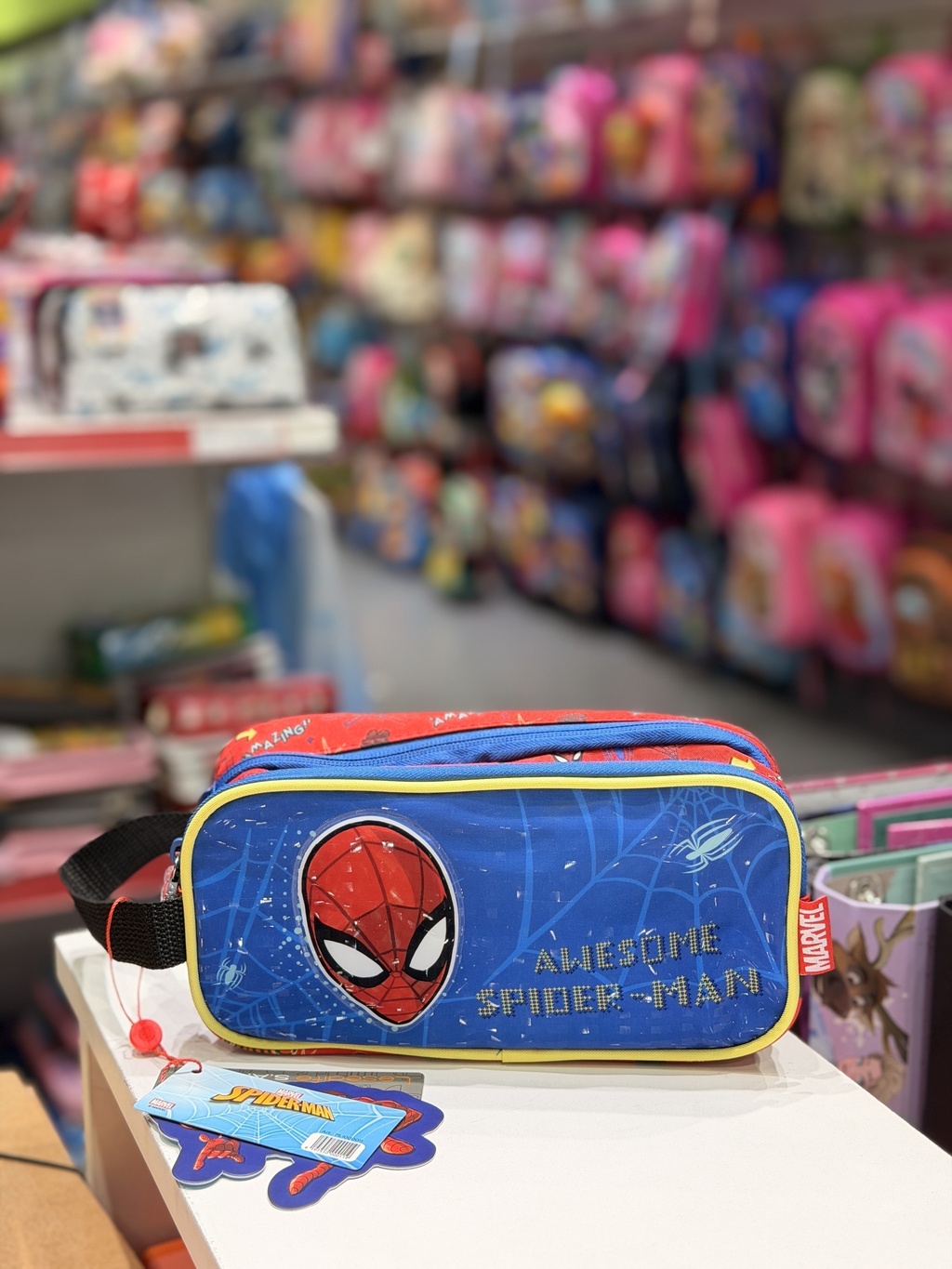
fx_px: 1760
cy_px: 634
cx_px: 476
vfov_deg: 39.7
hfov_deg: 30.3
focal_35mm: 48
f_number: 1.78
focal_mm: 6.76
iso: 160
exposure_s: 1/100
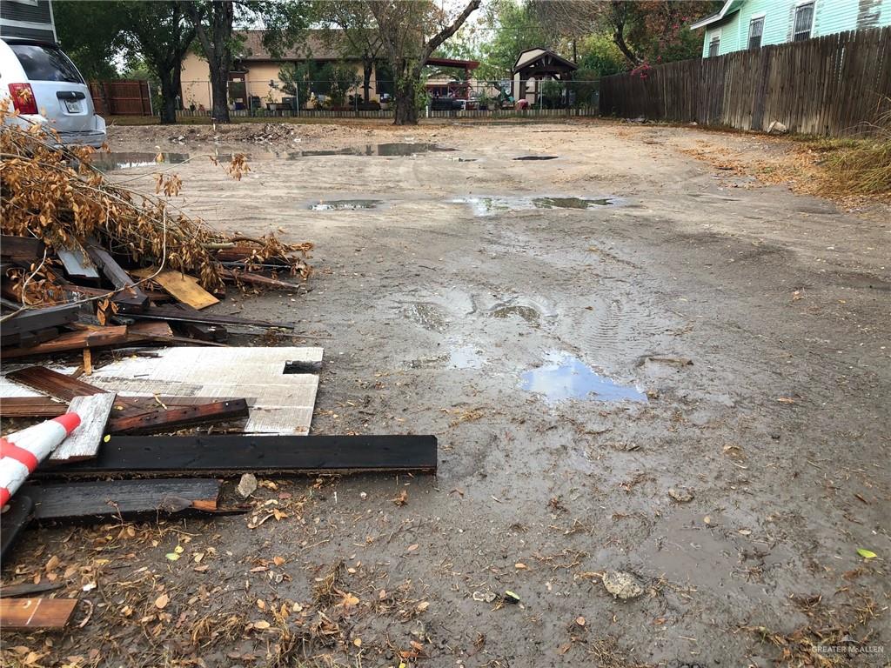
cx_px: 446
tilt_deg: -18.8
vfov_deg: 49.7
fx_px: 721
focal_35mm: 28
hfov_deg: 63.4
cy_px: 334
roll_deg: -0.6
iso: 32
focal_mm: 3.99
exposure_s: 1/120
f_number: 1.8
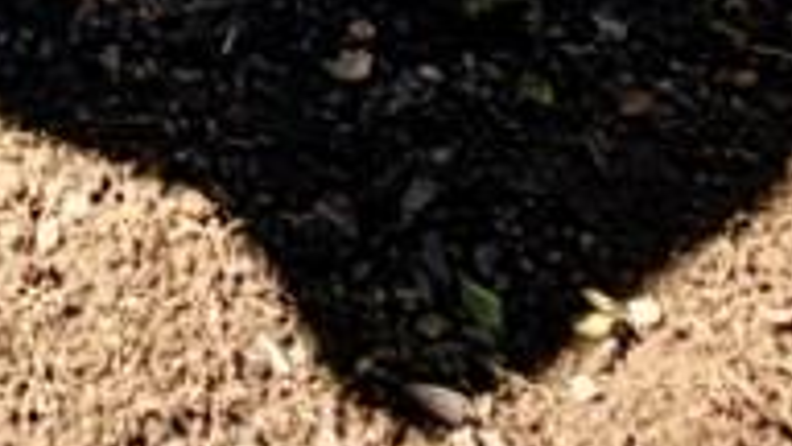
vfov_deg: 7.1
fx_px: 2499
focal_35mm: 119
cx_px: -305
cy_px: -1423
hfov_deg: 16.7
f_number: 2.2
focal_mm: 2.22
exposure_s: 1/658
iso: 40
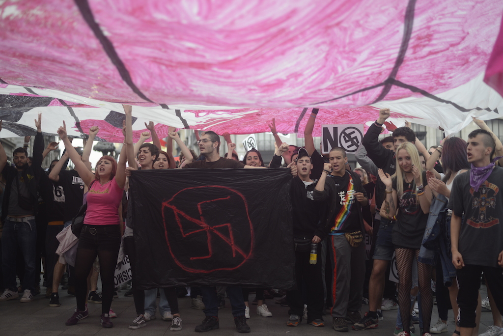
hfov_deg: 39.6
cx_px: 252
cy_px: 168
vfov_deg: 27.0
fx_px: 699
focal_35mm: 50
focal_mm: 50
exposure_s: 1/800
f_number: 2
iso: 500
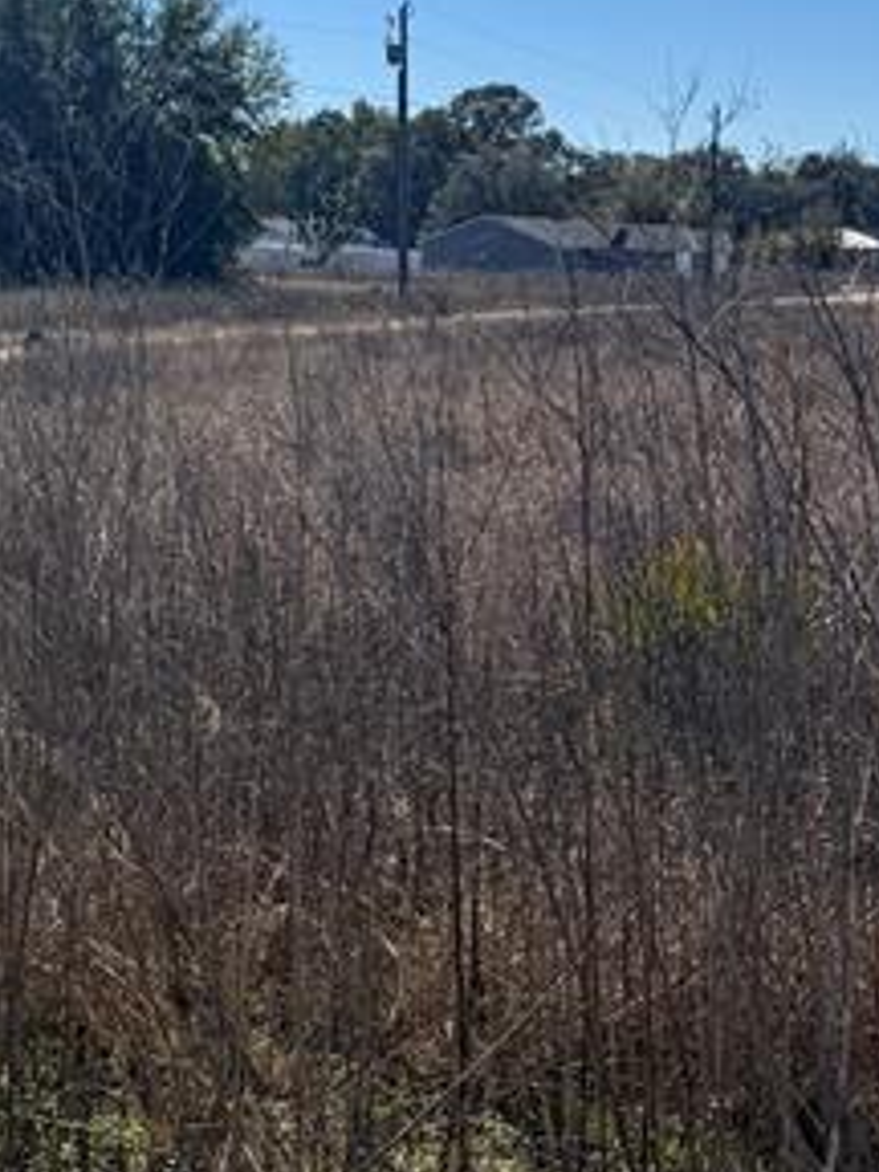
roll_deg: -1.9
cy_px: 273
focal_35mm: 64
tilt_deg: -0.2
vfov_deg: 29.7
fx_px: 2167
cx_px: -106
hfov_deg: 21.6
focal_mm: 6.76
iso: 80
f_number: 1.78
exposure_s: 1/9091
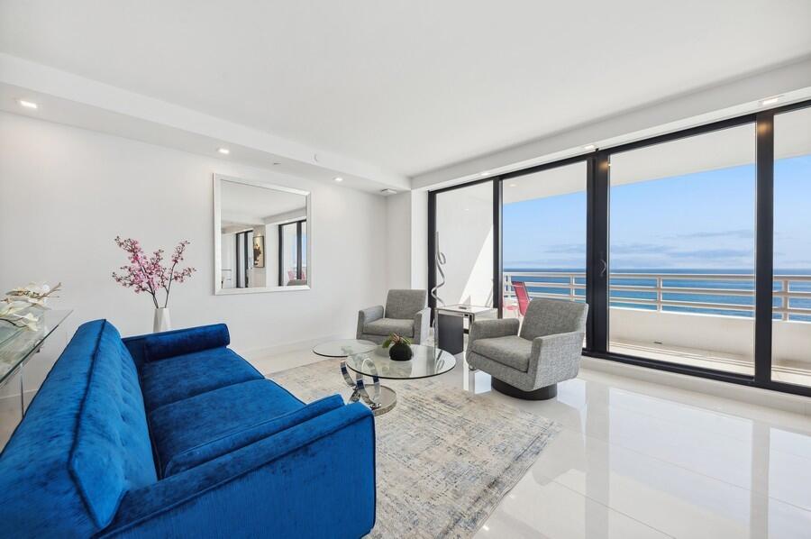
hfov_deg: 108.4
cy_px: 270
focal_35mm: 13
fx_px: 293
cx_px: 406
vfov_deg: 85.3
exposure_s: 1/80
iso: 100
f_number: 8
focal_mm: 13
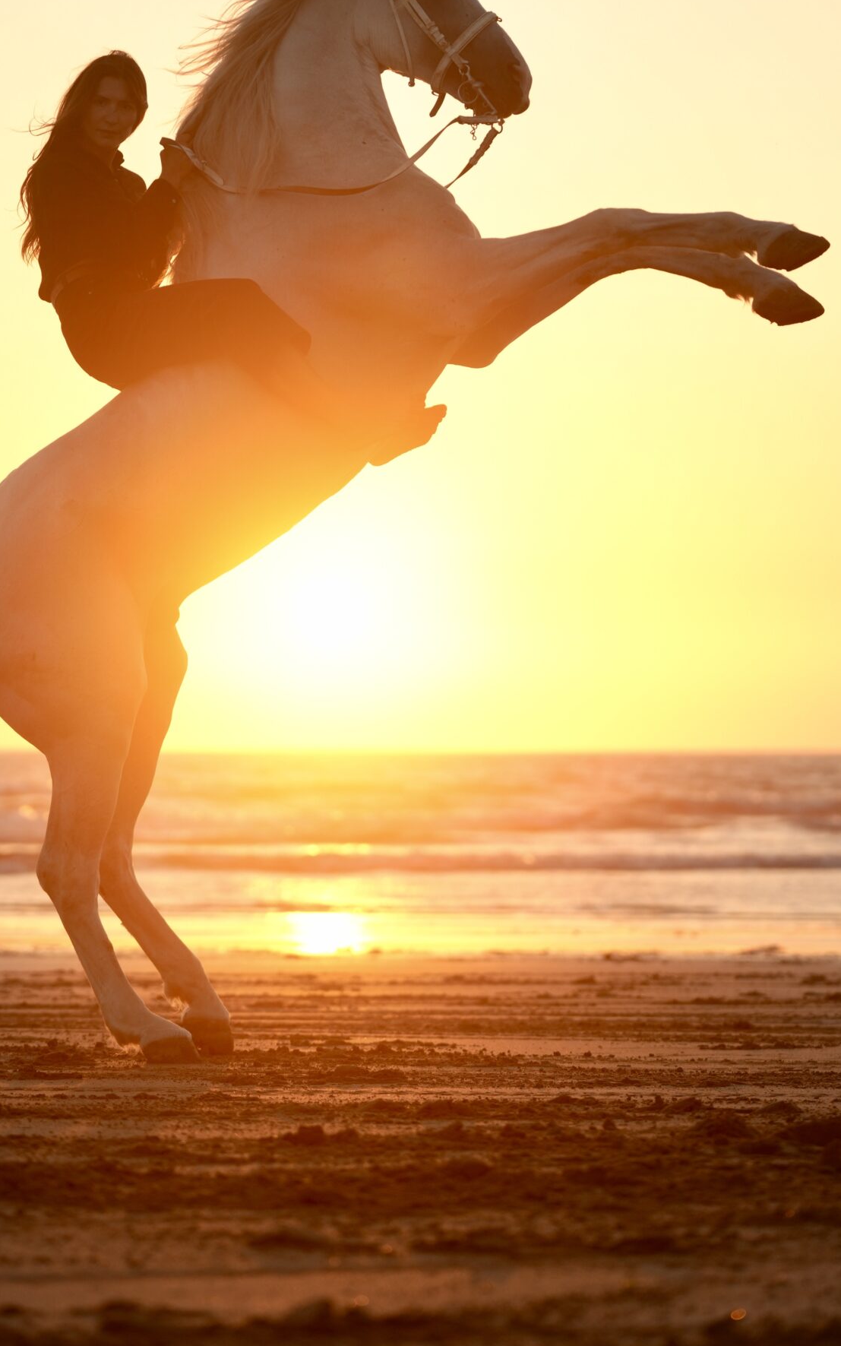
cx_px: 379
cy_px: 440
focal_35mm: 137
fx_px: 5024
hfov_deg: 9.6
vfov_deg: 15.2
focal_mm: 93
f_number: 2.8
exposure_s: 1/800
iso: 200
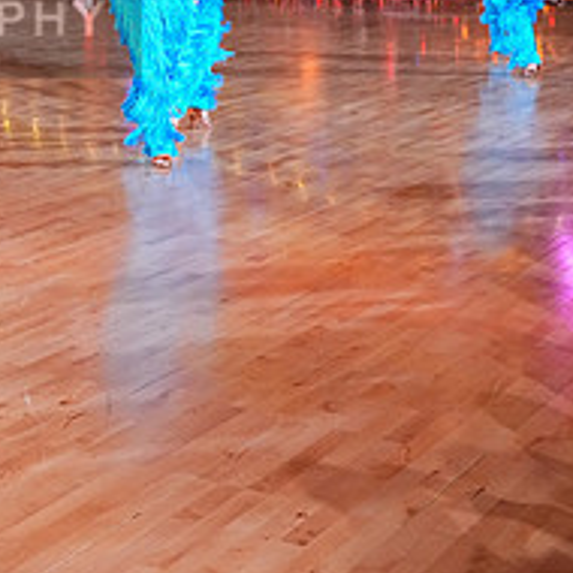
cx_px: -187
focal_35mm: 96
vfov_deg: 17.7
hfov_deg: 17.0
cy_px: -2
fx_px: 1798
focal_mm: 37
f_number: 5.6
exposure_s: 1/400
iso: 5000
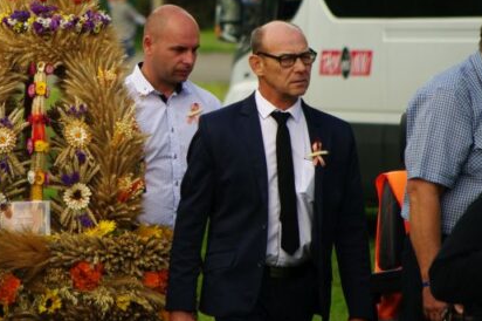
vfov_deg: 2.5
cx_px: 117
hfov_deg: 3.7
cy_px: 98
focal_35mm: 559
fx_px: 7478
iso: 280
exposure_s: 1/500
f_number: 5.6
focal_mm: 200
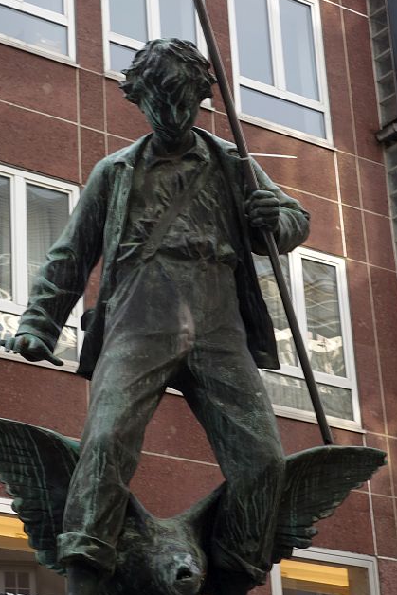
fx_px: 1818
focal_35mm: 110
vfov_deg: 18.6
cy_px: 281
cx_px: 175
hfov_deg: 12.5
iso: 125
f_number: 8
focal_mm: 26.89
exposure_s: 1/30
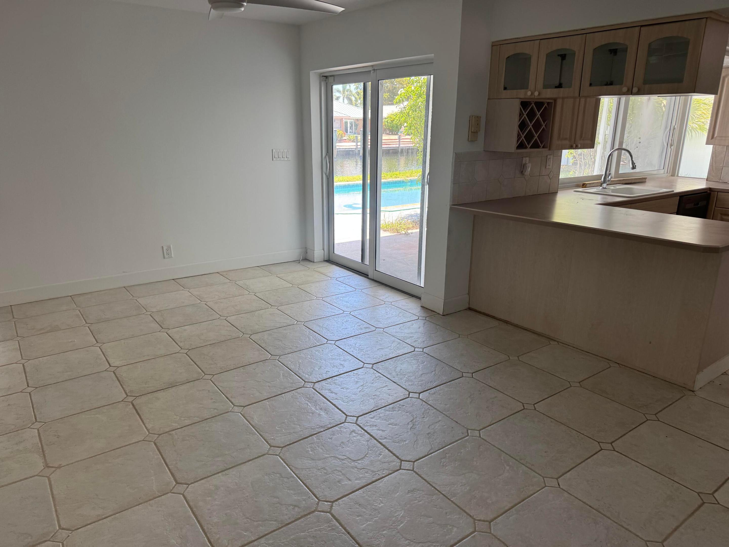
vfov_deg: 56.8
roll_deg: +0.4
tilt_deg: -13.9
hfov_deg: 71.6
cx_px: 364
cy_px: 274
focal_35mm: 24
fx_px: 505
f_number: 1.78
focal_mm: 6.76
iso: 125
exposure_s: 1/121
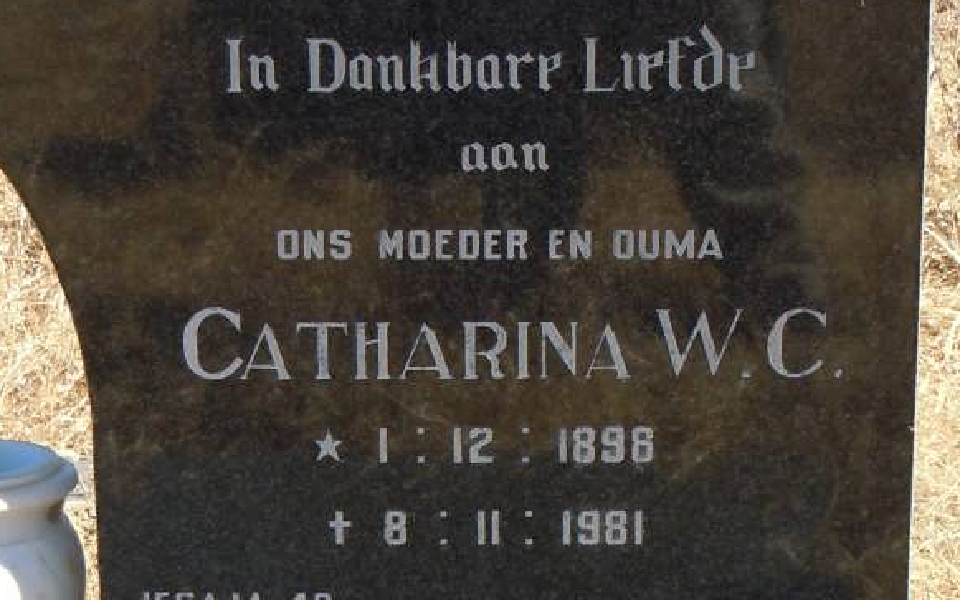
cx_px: 390
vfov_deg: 8.8
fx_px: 3898
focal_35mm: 149
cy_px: 550
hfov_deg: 14.0
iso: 200
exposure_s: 1/640
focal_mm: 12.2
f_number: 4.1
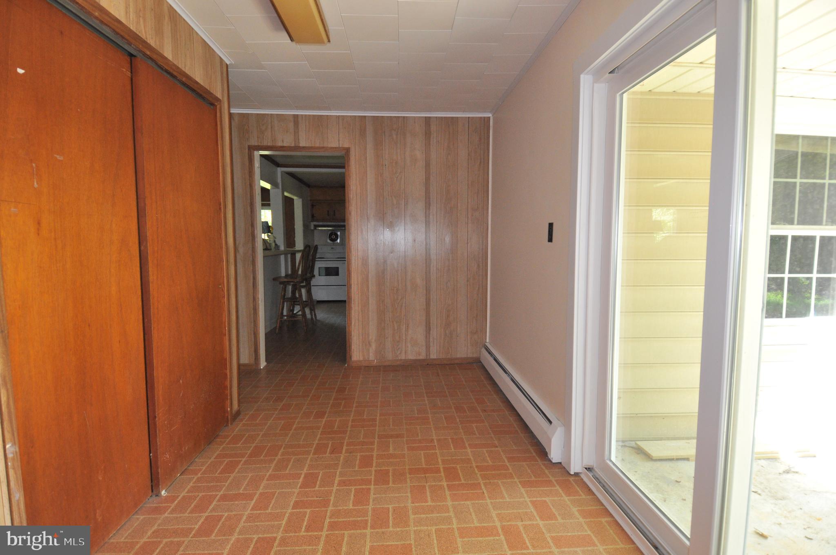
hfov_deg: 90.1
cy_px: 278
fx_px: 417
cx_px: 418
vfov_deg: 67.2
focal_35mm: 18
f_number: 4
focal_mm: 12
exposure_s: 1/125
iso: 720
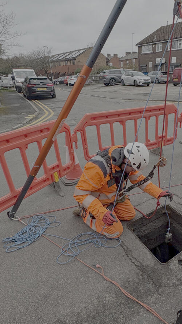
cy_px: 160
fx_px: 197
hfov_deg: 47.0
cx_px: 144
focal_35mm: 23
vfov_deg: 78.7
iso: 40
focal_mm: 2.22
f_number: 2.2
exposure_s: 1/322
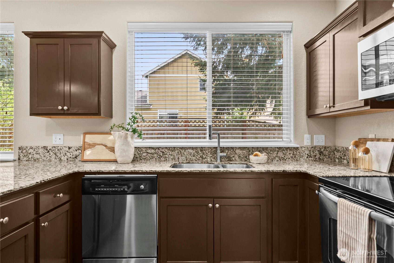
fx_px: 219
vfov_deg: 62.0
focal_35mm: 20
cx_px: 197
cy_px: 132
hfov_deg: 83.9
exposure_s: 1/8
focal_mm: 20
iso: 1000
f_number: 7.1
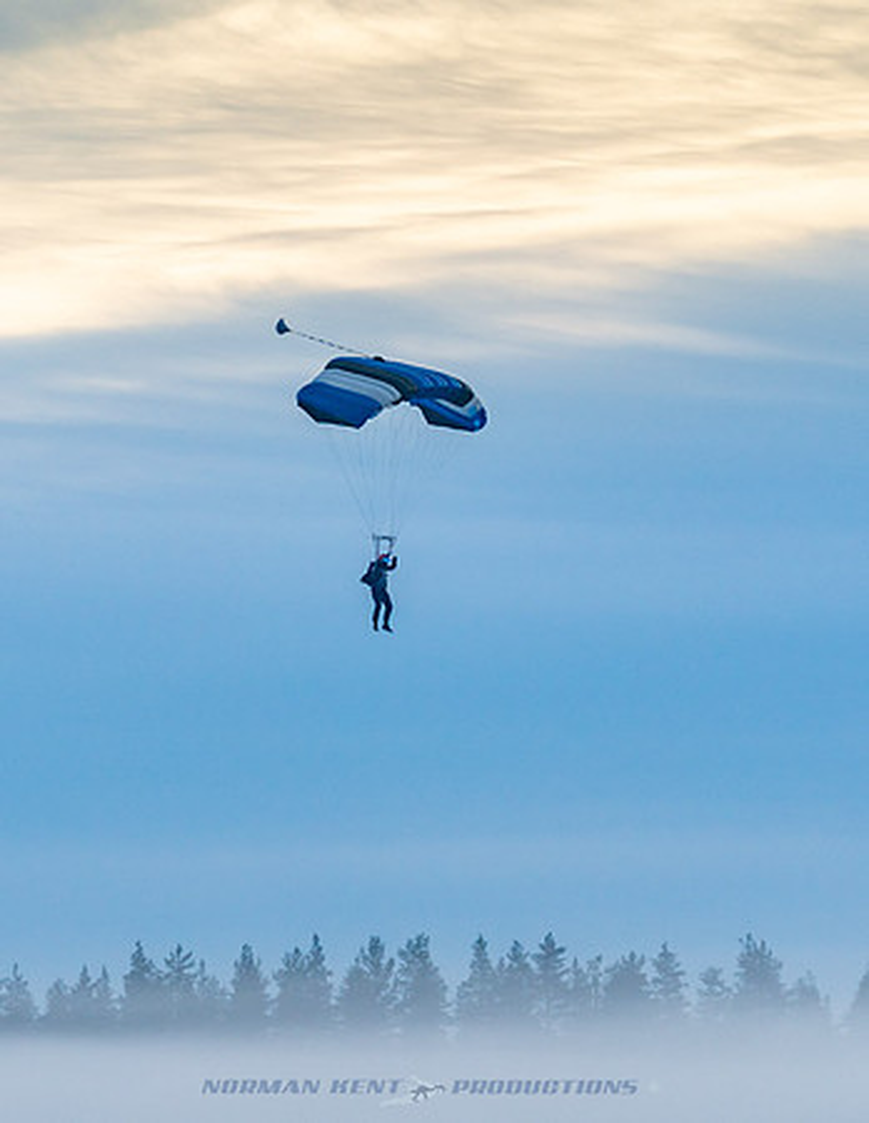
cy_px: 560
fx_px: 9663
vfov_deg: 6.7
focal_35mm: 294
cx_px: 461
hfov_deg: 5.1
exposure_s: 1/250
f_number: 6.3
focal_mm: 200
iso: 1000
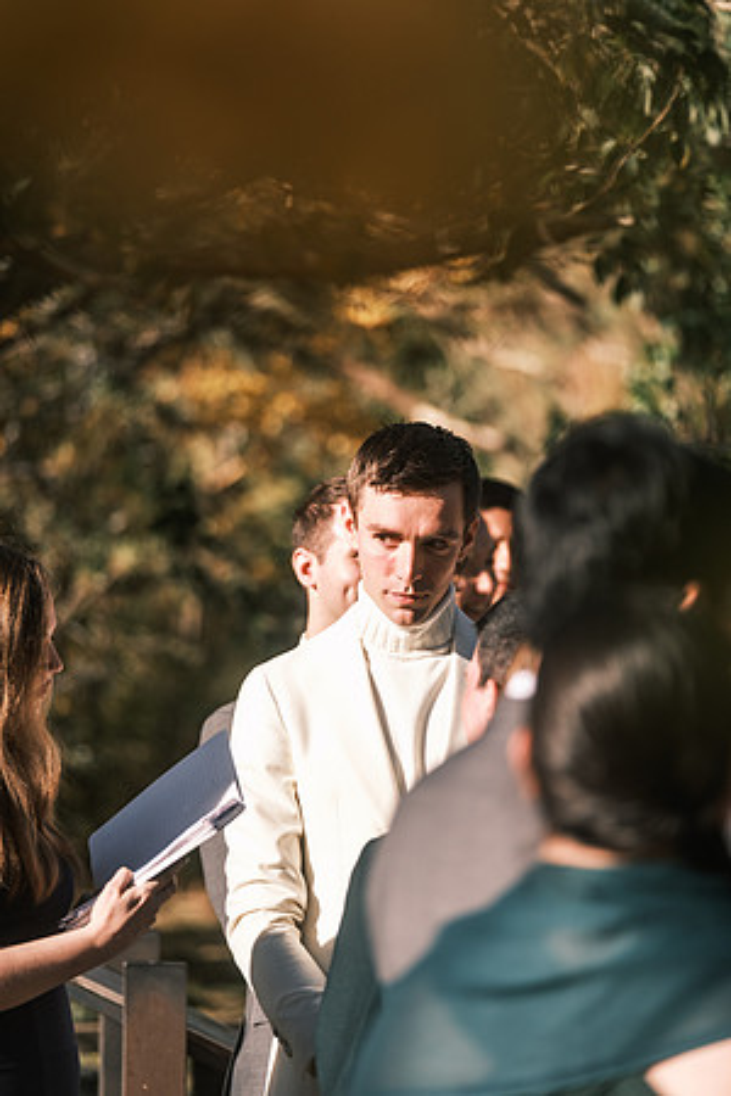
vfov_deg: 9.8
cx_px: 366
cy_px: 548
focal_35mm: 210
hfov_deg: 6.5
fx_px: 6396
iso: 200
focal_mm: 140
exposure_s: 1/1900
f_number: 2.8
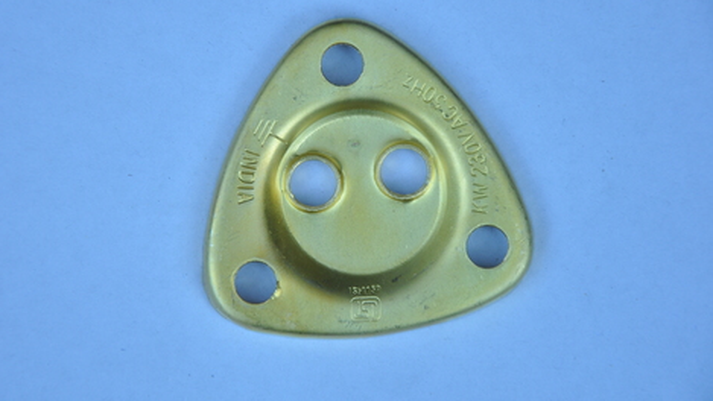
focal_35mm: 176
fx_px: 3320
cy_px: 194
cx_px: 334
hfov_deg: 12.3
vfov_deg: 6.9
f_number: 5.6
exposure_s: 1/125
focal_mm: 105
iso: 320
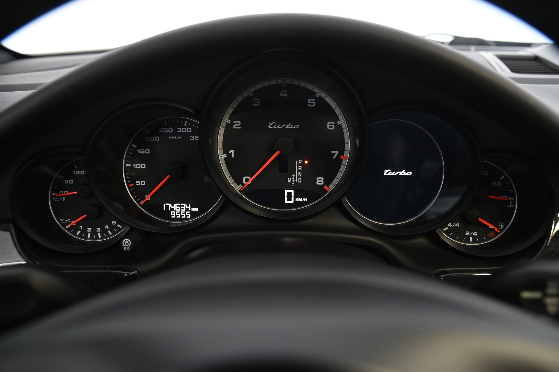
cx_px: 280
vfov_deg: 43.5
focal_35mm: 30
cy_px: 186
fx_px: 465
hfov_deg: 62.0
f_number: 4
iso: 2000
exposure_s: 1/15
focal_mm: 30
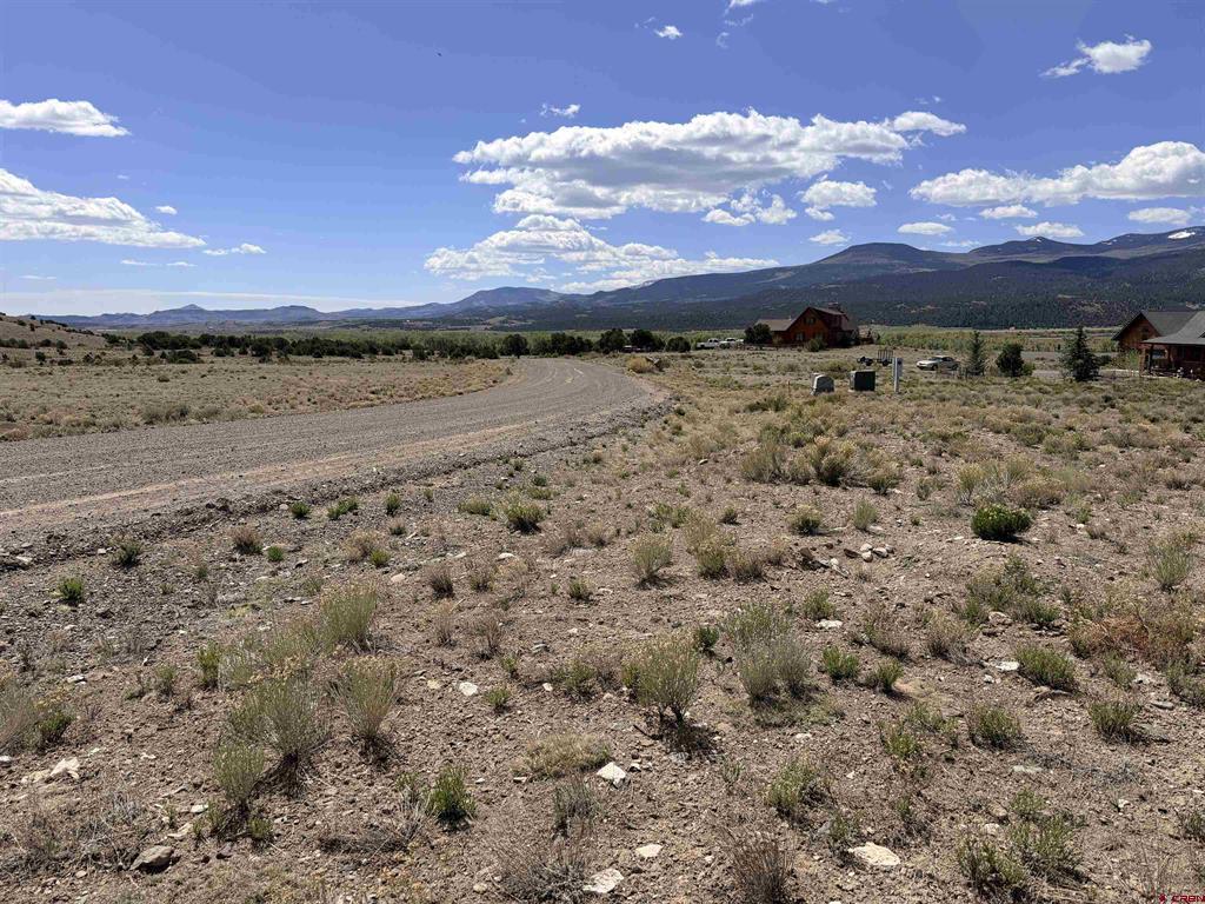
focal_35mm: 24
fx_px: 835
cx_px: 602
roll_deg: -0.8
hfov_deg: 71.6
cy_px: 452
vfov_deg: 56.8
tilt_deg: -8.5
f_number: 1.78
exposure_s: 1/8130
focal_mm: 6.76
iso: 80
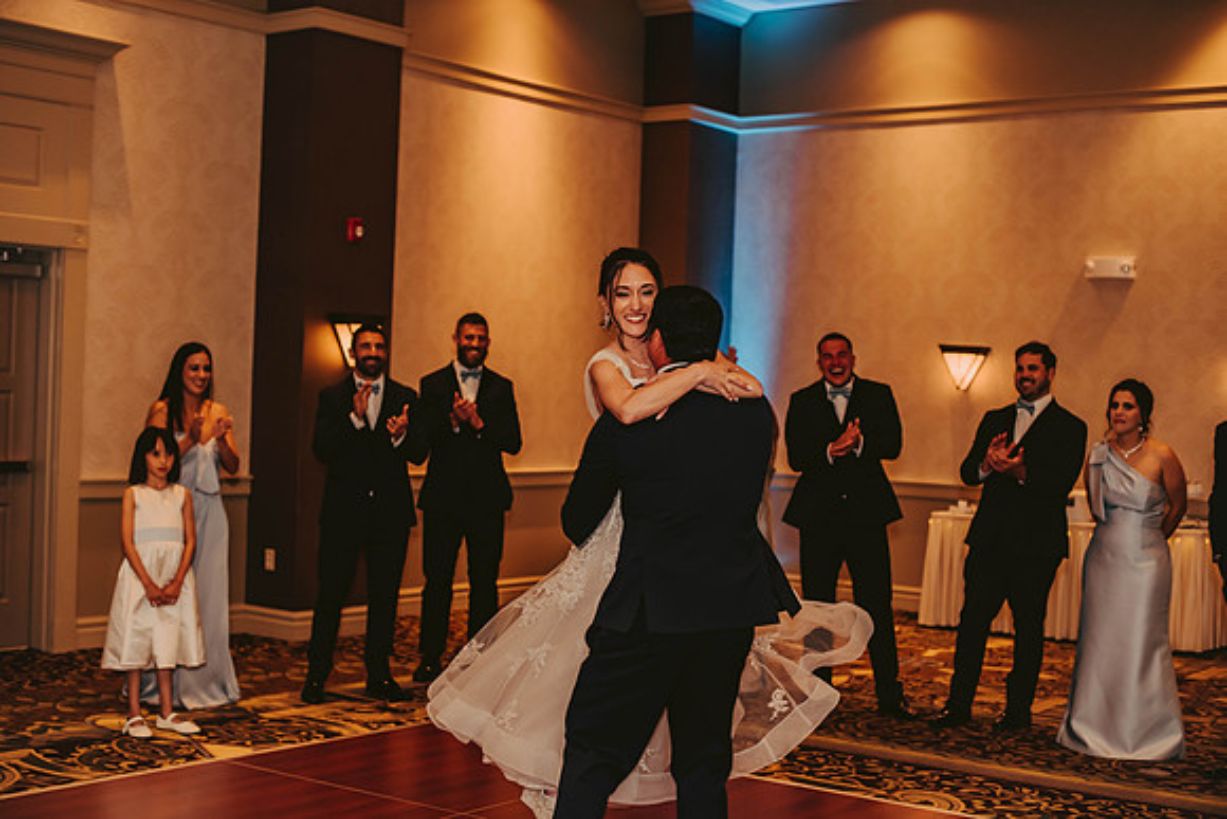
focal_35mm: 50
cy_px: 410
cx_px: 614
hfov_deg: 39.6
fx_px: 1704
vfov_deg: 27.0
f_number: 2.5
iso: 800
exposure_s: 1/125
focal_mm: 50
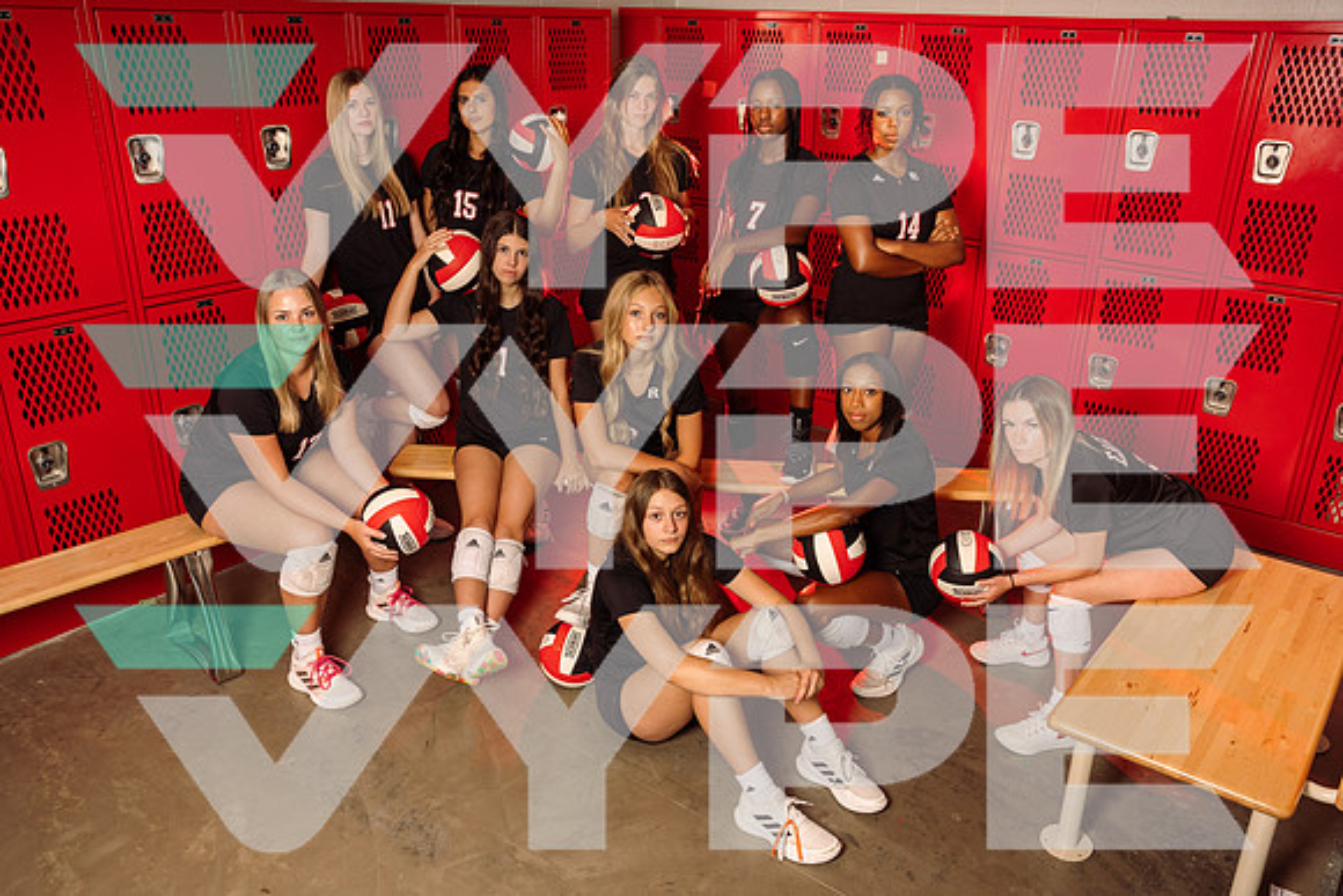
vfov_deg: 45.0
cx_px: 672
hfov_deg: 63.6
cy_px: 448
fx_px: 1082
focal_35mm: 29
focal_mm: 29
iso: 160
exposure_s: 1/250
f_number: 8
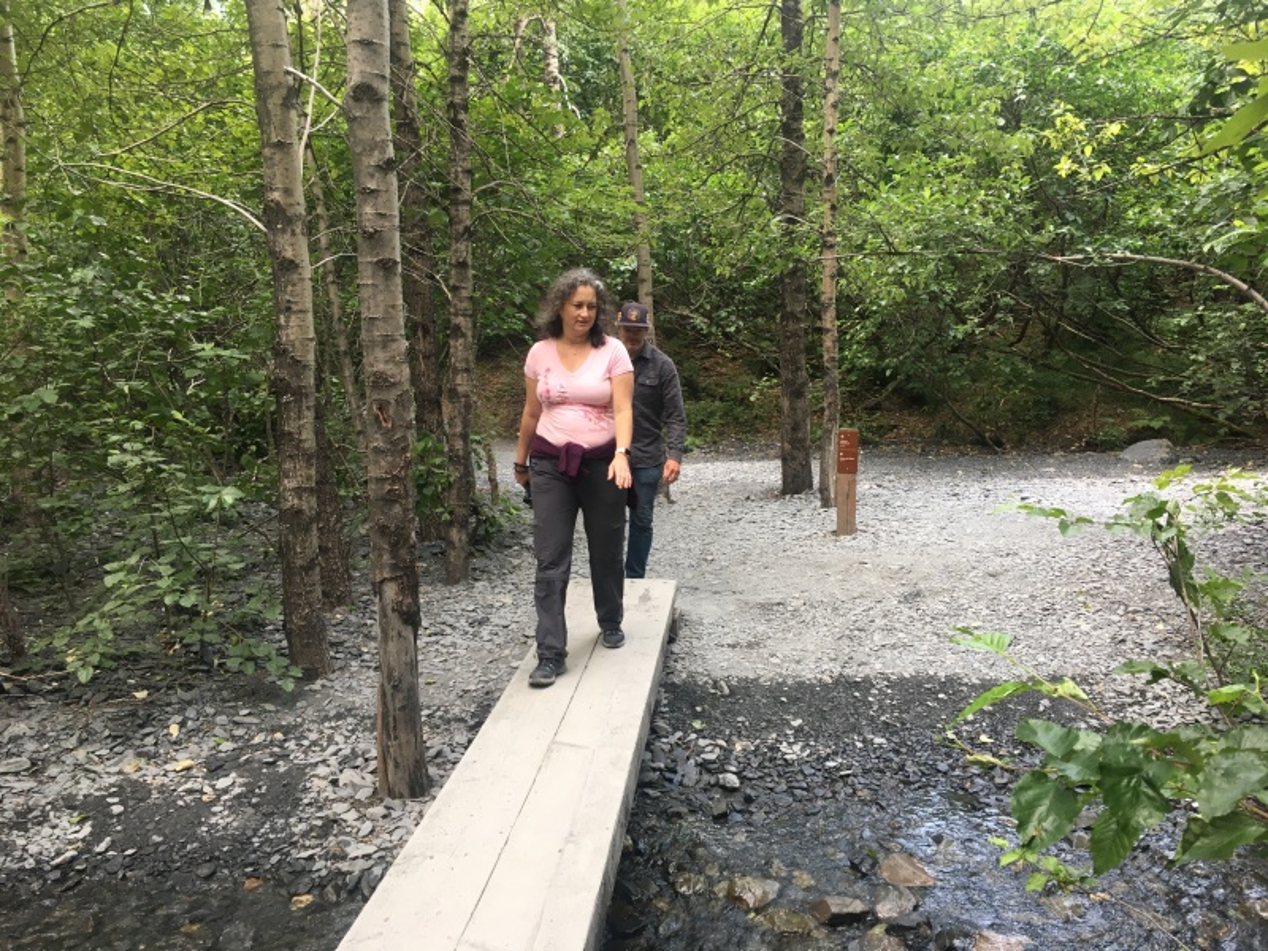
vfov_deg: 48.2
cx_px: 634
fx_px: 1062
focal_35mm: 29
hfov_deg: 61.7
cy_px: 476
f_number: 2.2
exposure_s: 1/40
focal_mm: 4.15
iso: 25
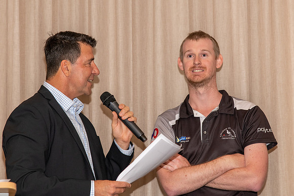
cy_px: 80
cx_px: 159
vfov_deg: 10.7
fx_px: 1044
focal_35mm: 128
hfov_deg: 16.0
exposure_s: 1/60
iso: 800
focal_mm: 105
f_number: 5.6
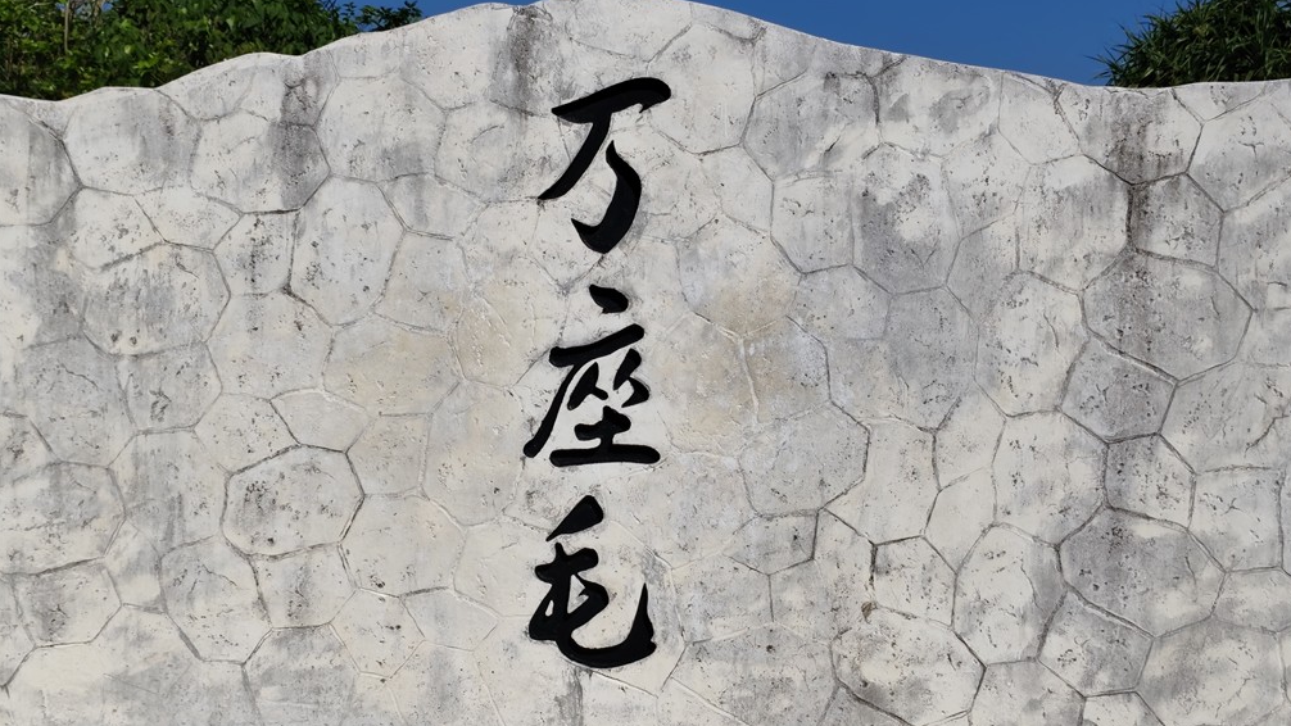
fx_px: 1746
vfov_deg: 23.5
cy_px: 341
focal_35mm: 51
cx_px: 652
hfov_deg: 40.6
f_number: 1.7
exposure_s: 1/2026
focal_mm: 6.07
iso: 50
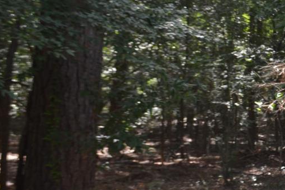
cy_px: 92
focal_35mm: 98
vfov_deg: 14.0
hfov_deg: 18.7
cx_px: 413
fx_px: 776
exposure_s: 1/100
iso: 400
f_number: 5
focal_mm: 22
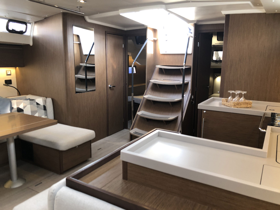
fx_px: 226
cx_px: 140
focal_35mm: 28
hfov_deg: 63.4
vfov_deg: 49.7
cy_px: 105
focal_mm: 4
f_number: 1.8
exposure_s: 1/24
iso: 40
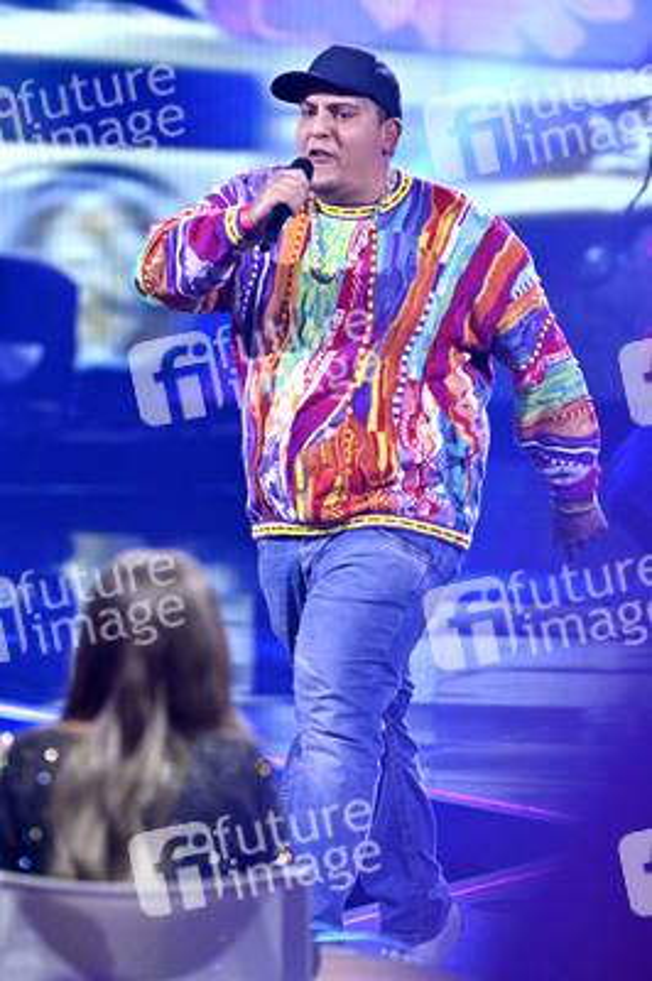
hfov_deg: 3.4
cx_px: 326
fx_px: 10885
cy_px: 490
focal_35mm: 400
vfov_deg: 5.2
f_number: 5.6
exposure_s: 1/640
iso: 5000
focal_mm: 400
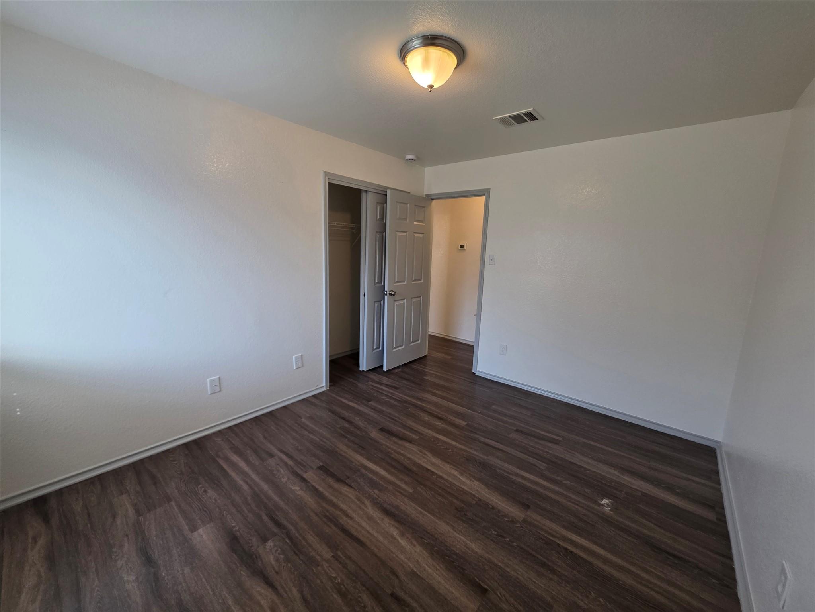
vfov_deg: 89.9
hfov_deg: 106.2
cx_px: 408
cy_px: 306
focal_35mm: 13
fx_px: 306
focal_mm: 2.2
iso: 160
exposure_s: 1/120
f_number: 1.9
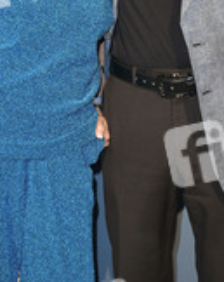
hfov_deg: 16.5
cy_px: 59
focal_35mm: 93
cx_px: 96
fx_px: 773
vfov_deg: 20.4
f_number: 5.6
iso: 1250
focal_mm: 40
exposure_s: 1/200
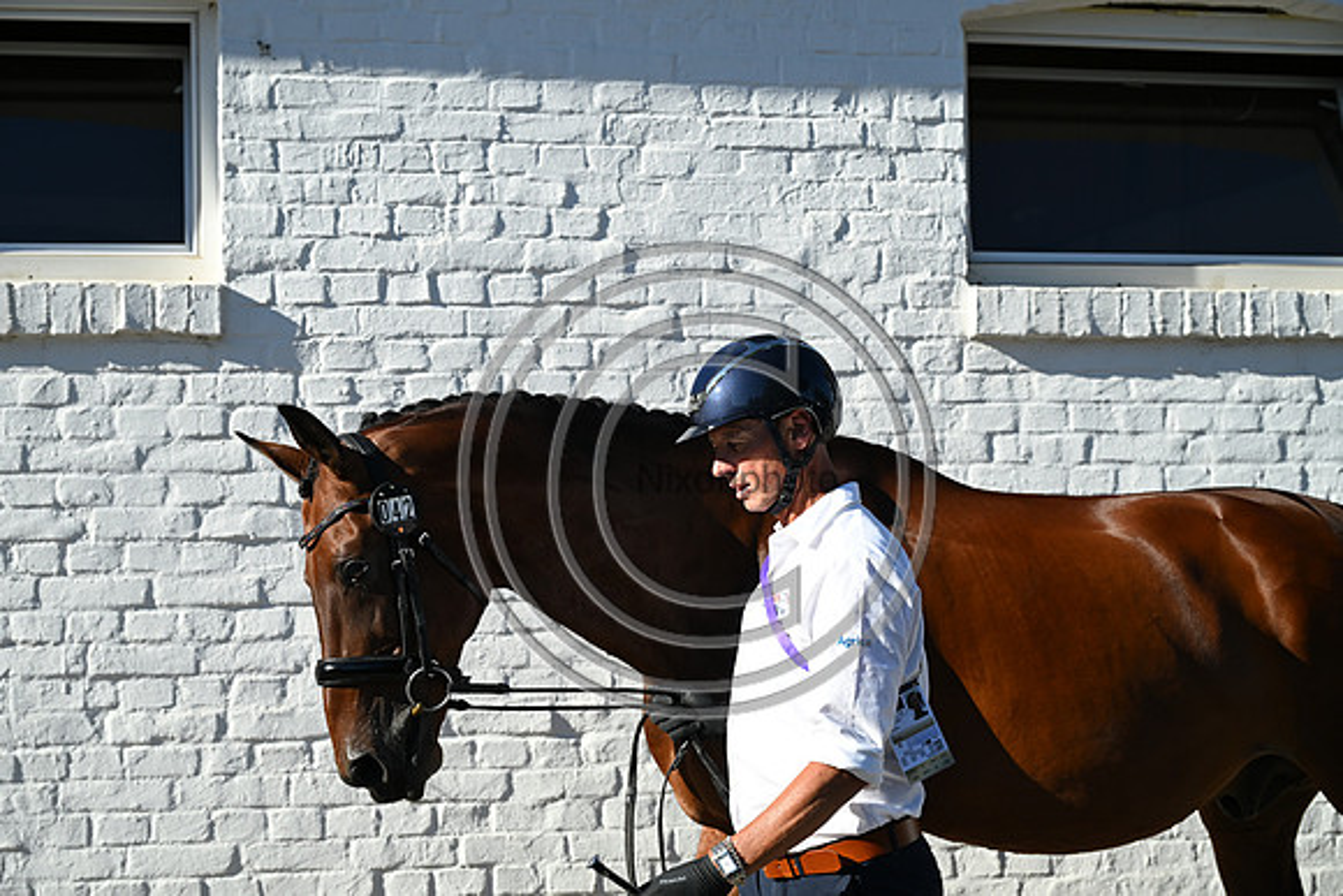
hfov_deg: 32.4
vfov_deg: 21.9
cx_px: 672
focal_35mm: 62
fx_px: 2313
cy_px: 448
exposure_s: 1/1600
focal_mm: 62
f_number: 5.6
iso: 400
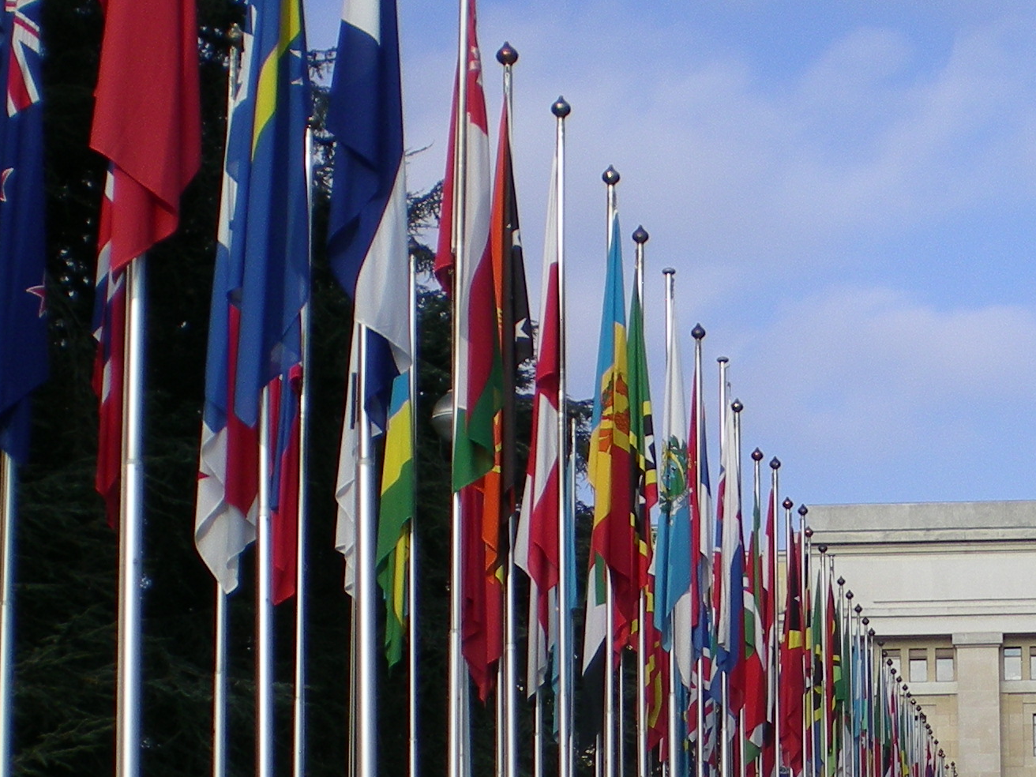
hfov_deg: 21.3
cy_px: 730
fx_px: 2664
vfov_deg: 16.3
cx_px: 1018
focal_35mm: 89
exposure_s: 1/326
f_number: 4.6
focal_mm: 6.3
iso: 50
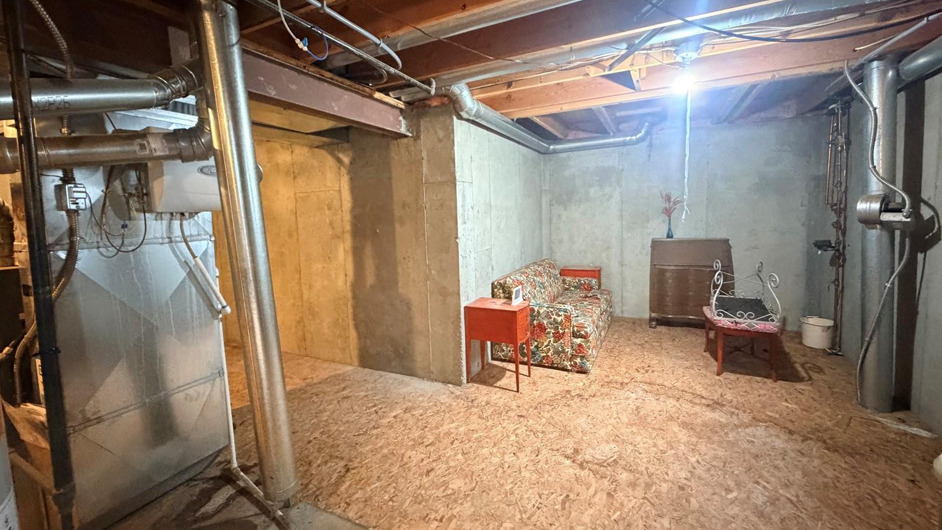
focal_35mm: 16
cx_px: 456
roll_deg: +1.9
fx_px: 400
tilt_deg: -5.4
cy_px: 246
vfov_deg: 67.0
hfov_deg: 99.3
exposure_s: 1/40
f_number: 2.2
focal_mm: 2.22
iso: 1000
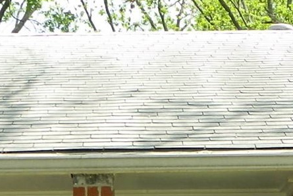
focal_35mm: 211
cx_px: 144
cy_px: 361
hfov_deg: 9.7
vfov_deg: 6.4
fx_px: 1718
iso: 80
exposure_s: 1/200
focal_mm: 8.4
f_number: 3.6
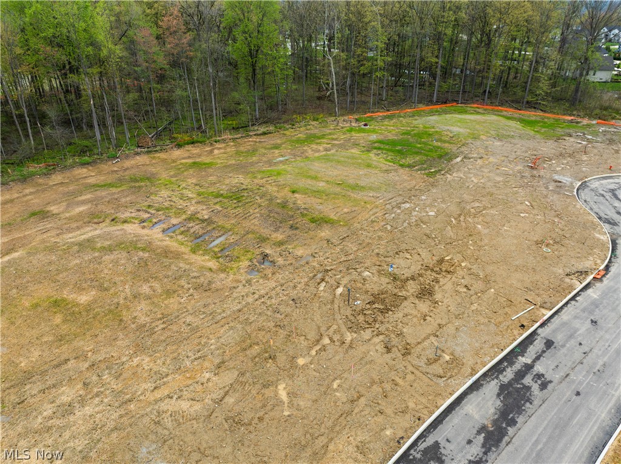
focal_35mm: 24
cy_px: 232
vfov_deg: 56.7
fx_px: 430
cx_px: 310
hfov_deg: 71.6
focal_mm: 12.29
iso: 100
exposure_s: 1/160
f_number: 2.8
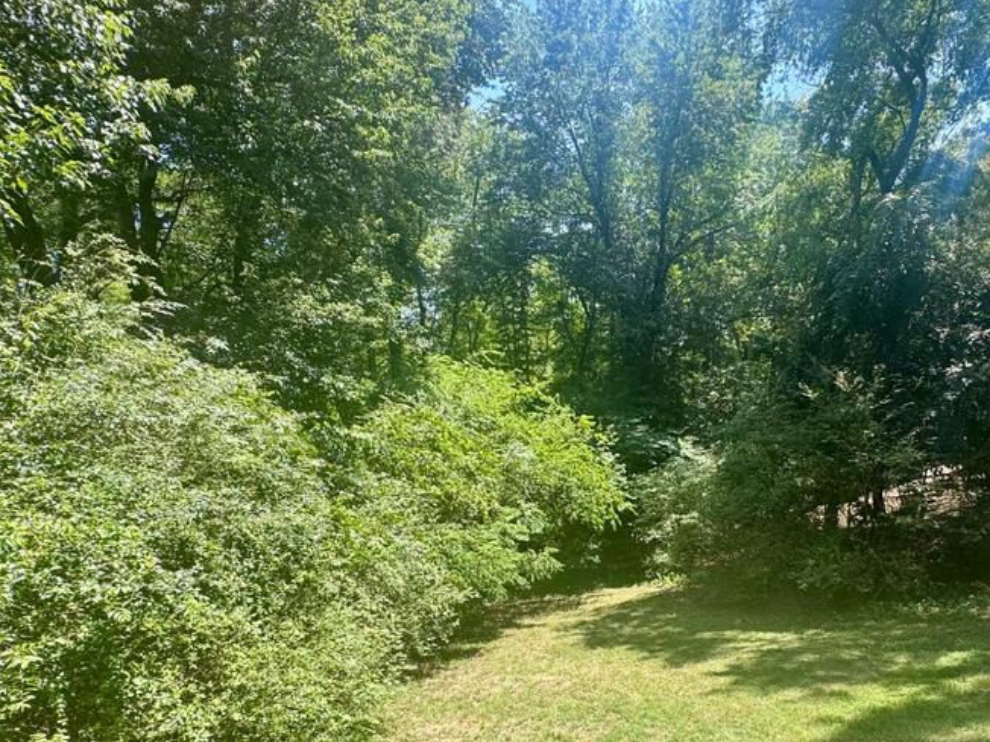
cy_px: 501
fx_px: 629
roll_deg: +0.0
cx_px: 627
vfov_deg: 59.5
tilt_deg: -11.3
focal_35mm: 22
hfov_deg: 74.9
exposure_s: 1/405
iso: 40
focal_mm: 2.22
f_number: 2.2
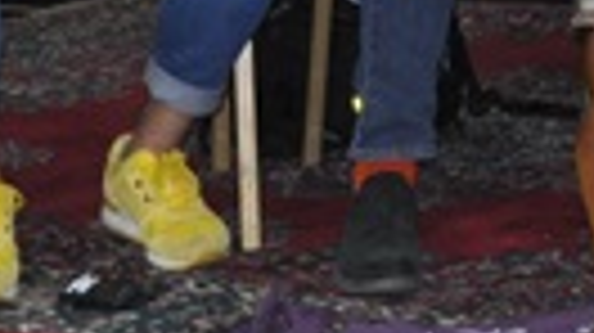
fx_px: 3605
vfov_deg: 5.1
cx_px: 1210
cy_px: -572
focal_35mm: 229
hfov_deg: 8.9
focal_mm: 25
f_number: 4
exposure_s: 1/60
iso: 800
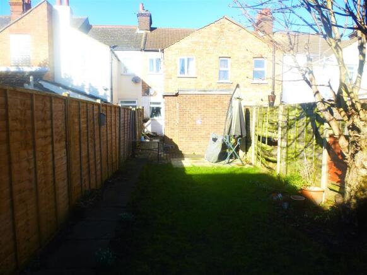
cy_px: 138
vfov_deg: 56.9
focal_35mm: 24
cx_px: 184
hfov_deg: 71.6
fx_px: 255
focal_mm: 4.3
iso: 100
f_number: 4
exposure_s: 1/200
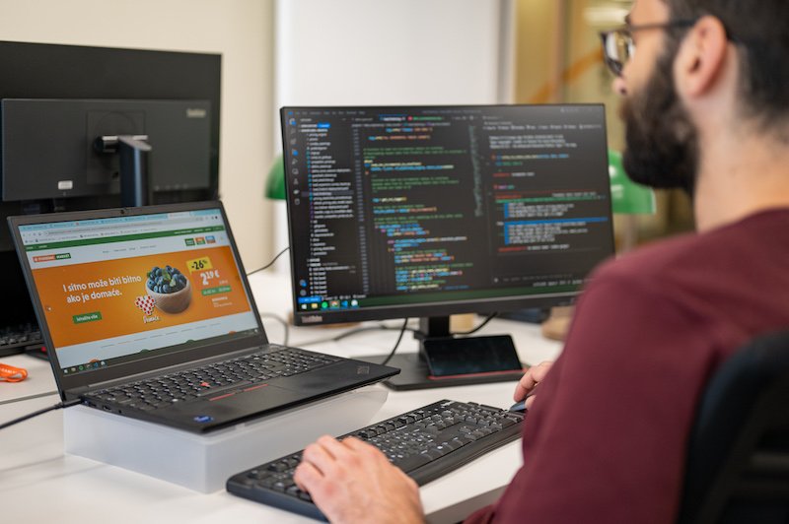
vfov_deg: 26.9
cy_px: 262
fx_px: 1095
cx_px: 394
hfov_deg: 39.6
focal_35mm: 50
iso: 250
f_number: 1.8
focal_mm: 50
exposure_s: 1/250
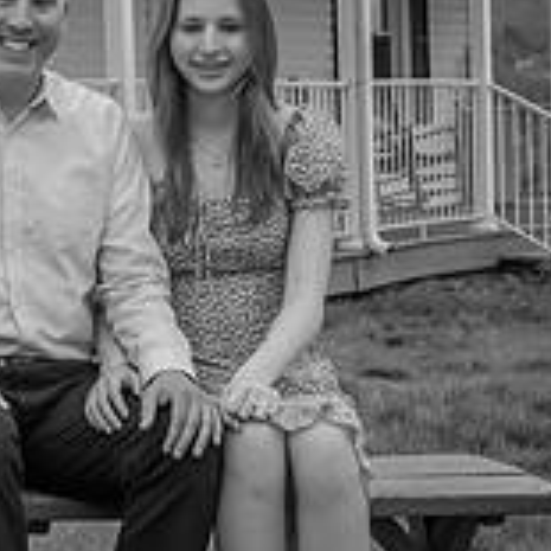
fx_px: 2431
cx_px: -80
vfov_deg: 12.9
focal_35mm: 135
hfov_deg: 12.7
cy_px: 281
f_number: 9.5
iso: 200
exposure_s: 1/350
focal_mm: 24
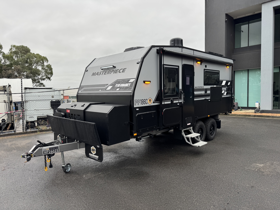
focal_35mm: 24
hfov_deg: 71.6
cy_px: 105
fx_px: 194
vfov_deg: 56.8
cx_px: 140
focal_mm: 6.76
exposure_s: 1/627
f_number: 1.78
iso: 80
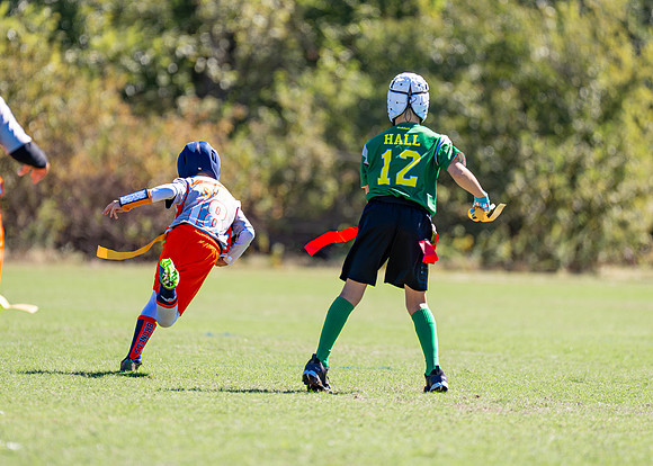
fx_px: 6005
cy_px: 200
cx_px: 311
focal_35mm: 324
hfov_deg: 6.2
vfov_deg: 4.4
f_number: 2.8
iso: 200
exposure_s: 1/2000
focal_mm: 200
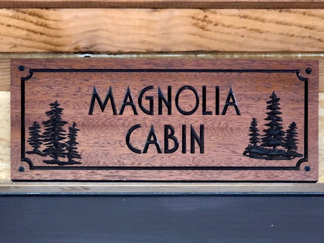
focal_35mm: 52
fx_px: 487
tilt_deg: +13.9
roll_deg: +1.2
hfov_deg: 36.8
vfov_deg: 28.0
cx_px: 162
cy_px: 122
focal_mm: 6
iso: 125
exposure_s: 1/24
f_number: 2.4
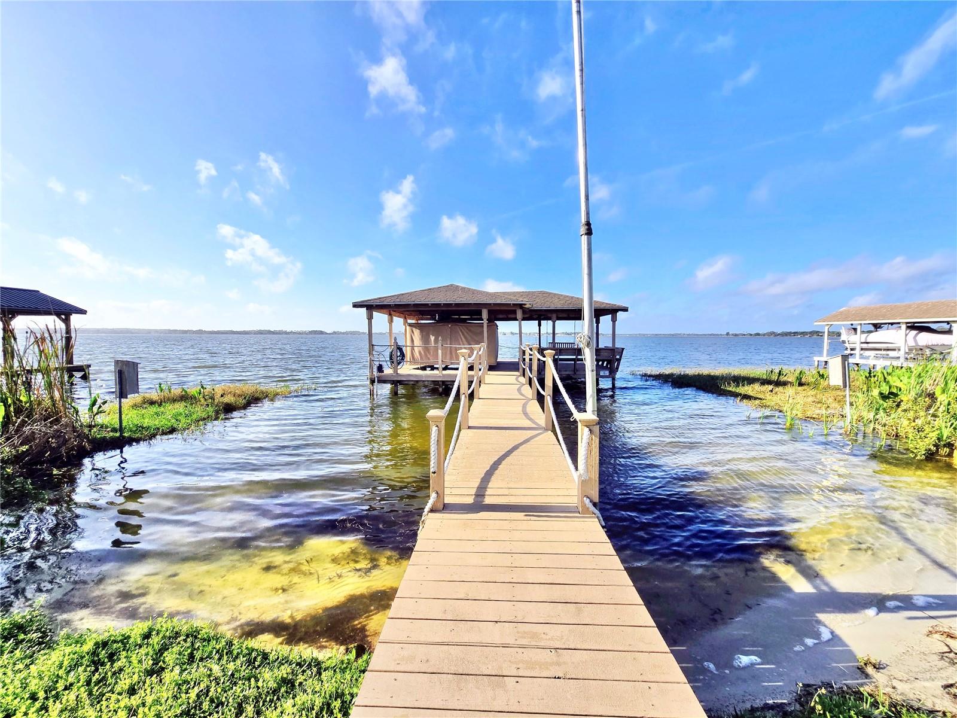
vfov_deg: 89.9
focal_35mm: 13
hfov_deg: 106.2
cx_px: 478
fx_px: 359
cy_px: 359
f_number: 2.2
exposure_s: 1/2234
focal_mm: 2.2
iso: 50
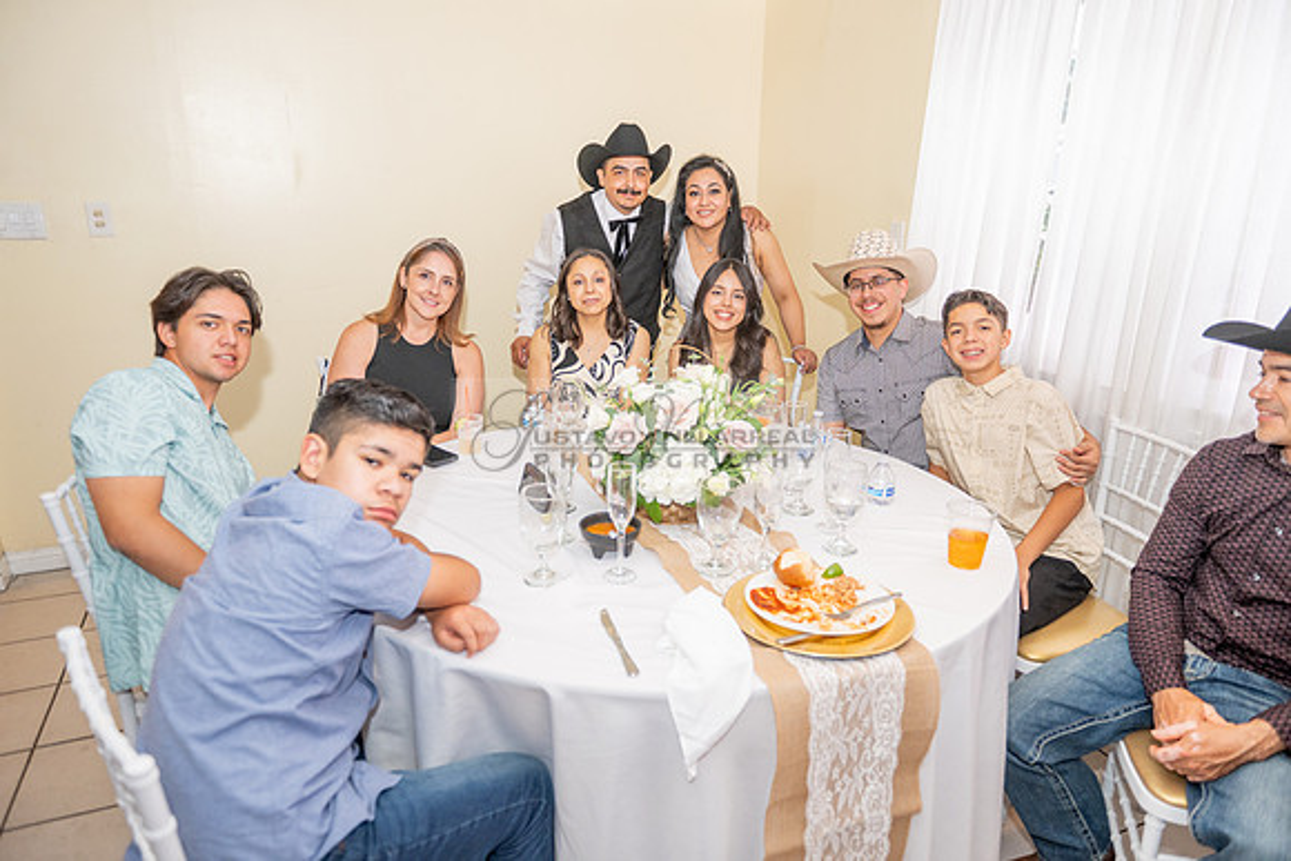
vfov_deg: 53.2
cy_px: 430
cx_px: 646
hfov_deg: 73.7
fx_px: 861
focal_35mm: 24
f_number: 3.2
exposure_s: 1/160
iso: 800
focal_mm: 24
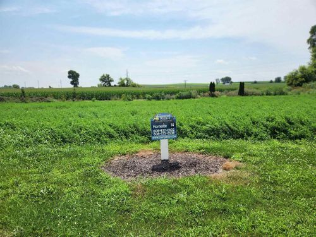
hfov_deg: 73.9
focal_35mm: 23
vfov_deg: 58.9
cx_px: 158
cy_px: 118
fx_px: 210
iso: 20
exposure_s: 1/3273
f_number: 1.8
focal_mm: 5.4
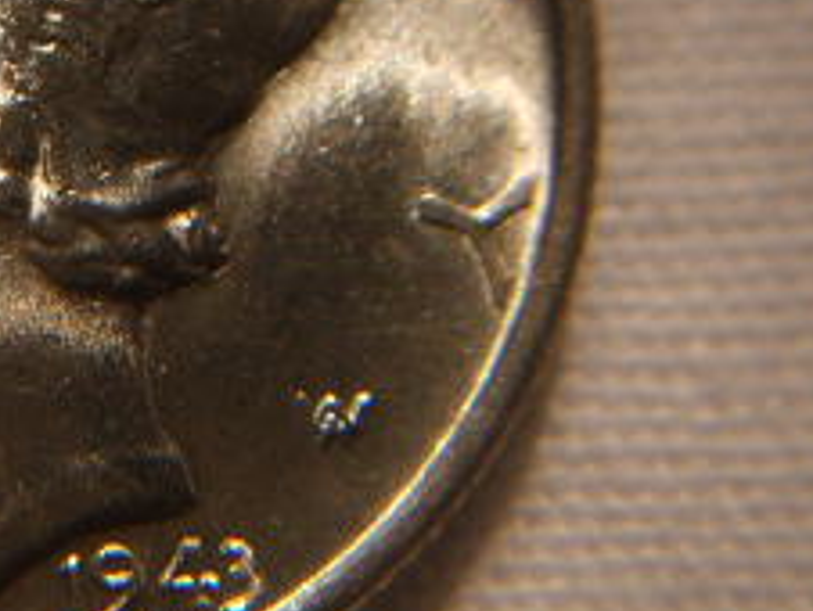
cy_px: 90
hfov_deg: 19.1
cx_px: -68
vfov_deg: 14.8
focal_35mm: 99
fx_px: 2328
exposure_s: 1/350
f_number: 2.8
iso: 50
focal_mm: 5.8
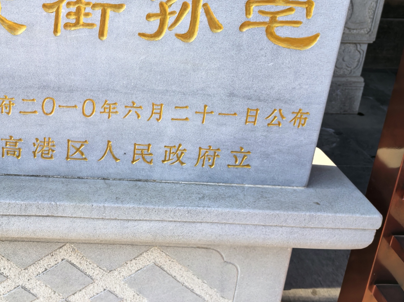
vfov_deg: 29.9
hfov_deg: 38.2
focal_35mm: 47
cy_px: 49
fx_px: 548
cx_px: 54
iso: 50
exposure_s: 1/1091
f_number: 2
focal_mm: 5.75
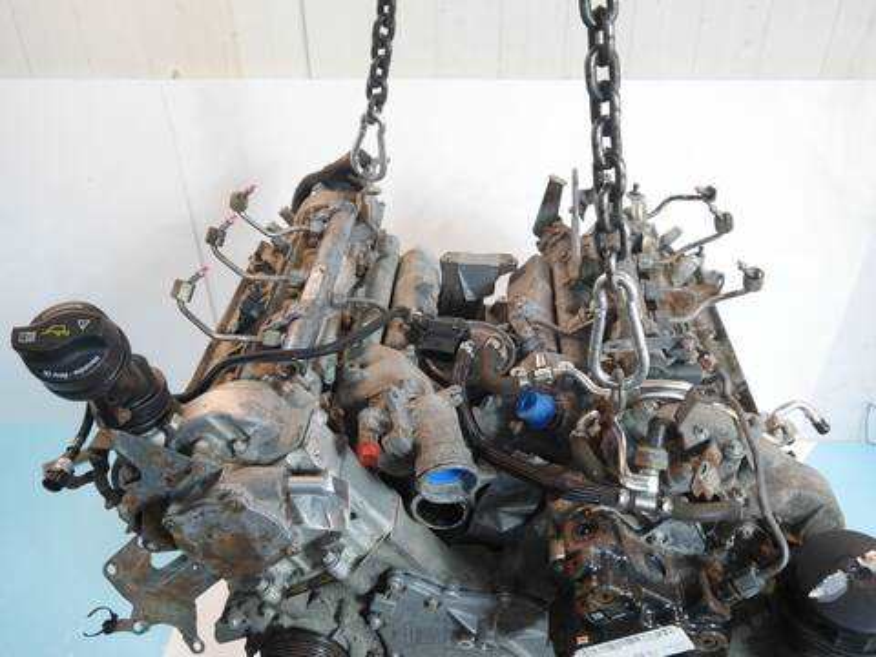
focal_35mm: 30
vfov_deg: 46.8
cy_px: 328
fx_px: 759
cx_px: 438
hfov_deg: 60.0
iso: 500
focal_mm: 15
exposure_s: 1/60
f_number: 3.5
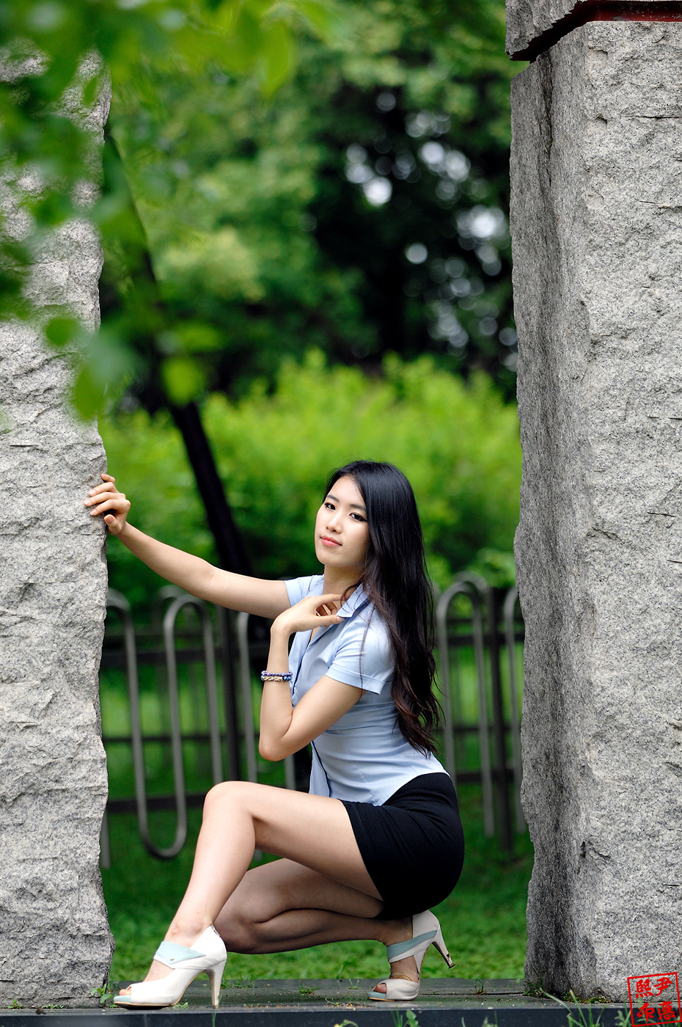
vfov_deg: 9.5
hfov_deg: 6.3
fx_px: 6195
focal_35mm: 218
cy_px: 514
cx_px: 341
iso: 160
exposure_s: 1/640
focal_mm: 145
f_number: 2.8
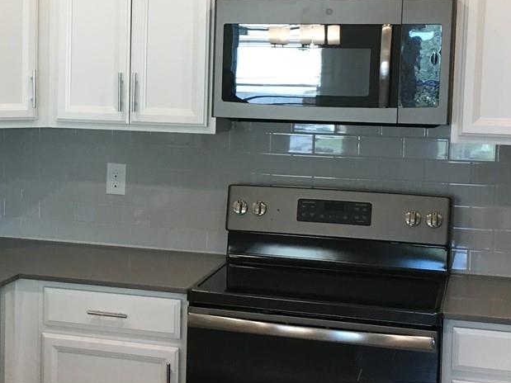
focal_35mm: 75
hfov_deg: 25.3
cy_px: 149
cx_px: 65
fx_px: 1107
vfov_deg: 19.6
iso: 40
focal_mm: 4.15
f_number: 2.2
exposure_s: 1/30
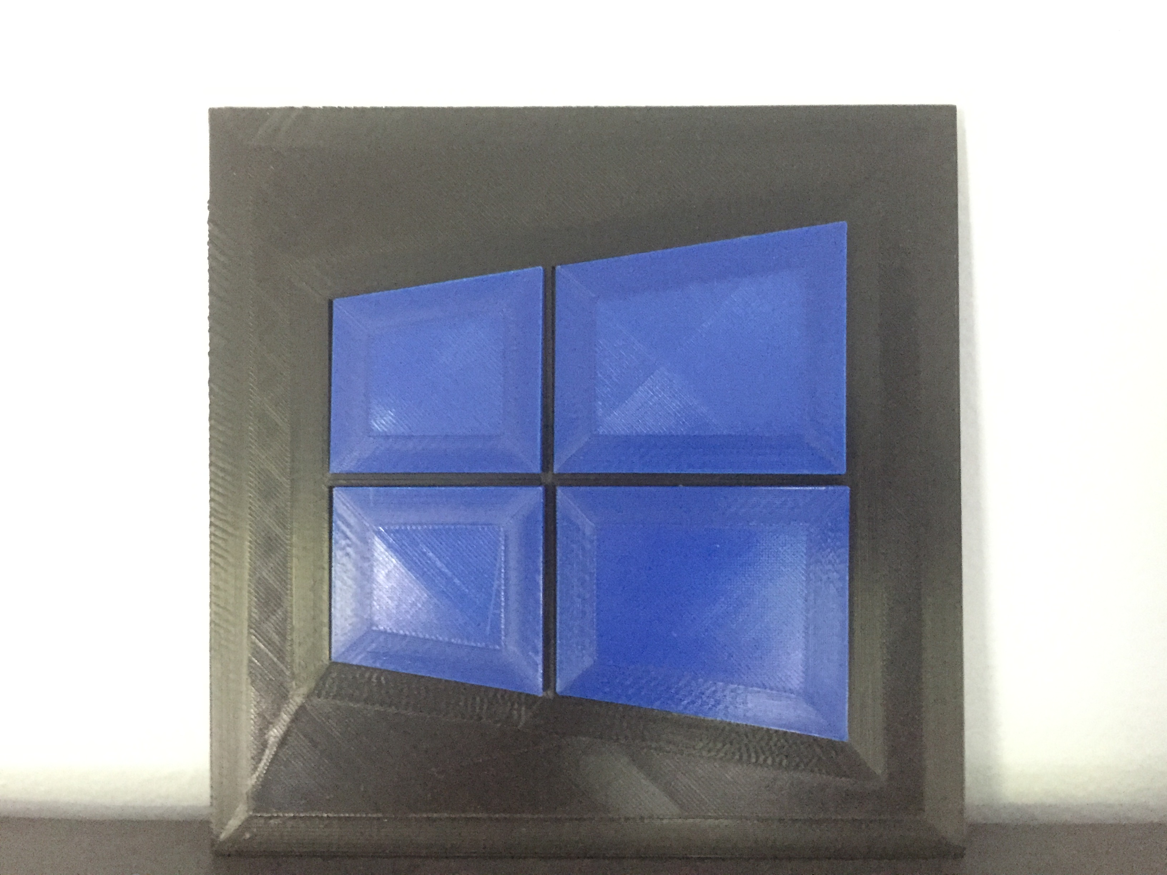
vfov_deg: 48.2
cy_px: 438
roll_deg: -0.6
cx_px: 584
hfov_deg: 61.7
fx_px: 978
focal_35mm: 29
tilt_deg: -4.9
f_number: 2.2
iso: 2000
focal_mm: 4.15
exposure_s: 1/15
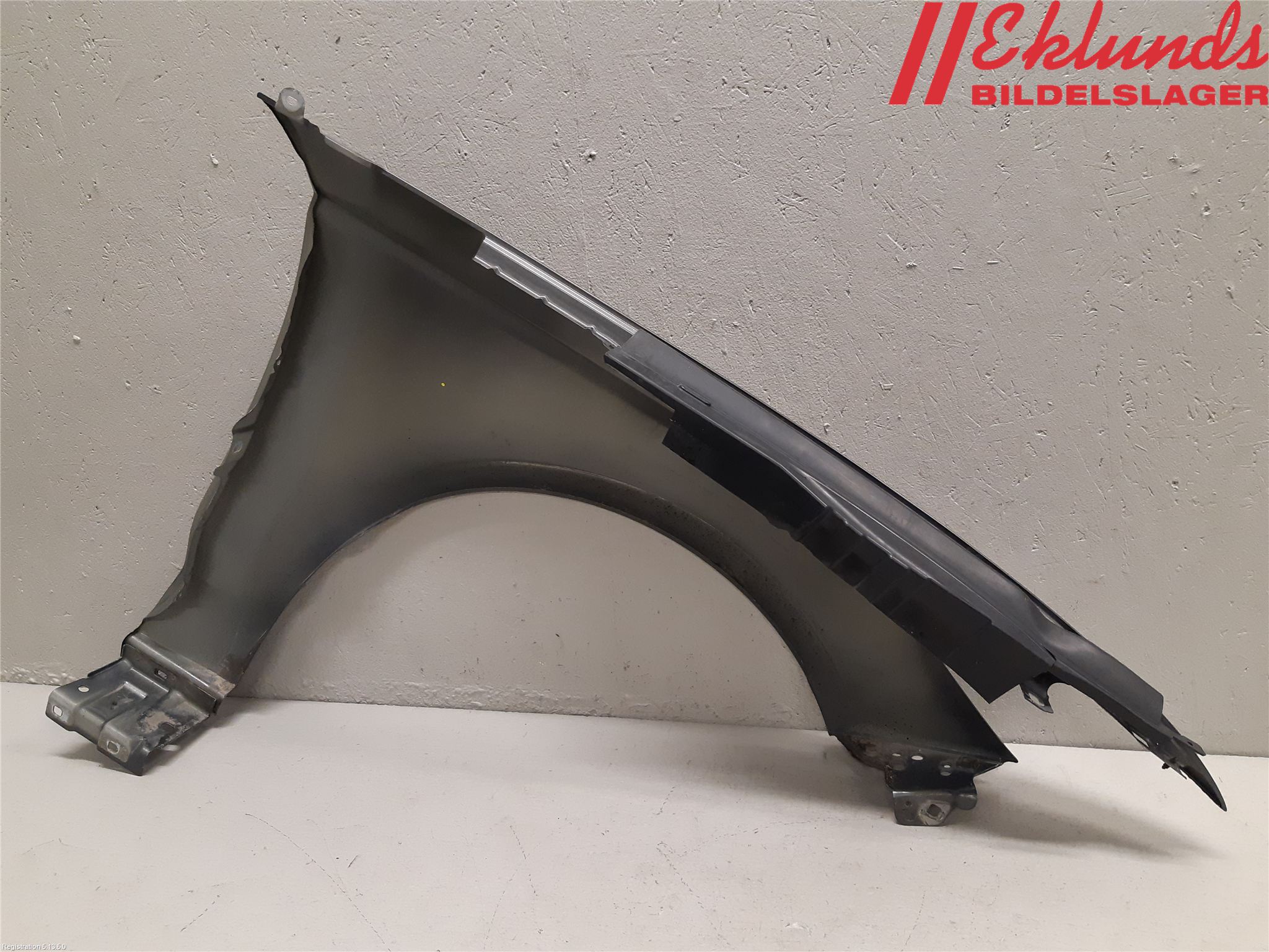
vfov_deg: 53.1
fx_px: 953
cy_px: 476
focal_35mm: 26
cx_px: 634
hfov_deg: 67.3
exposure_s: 1/50
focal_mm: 3.93
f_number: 1.7
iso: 200
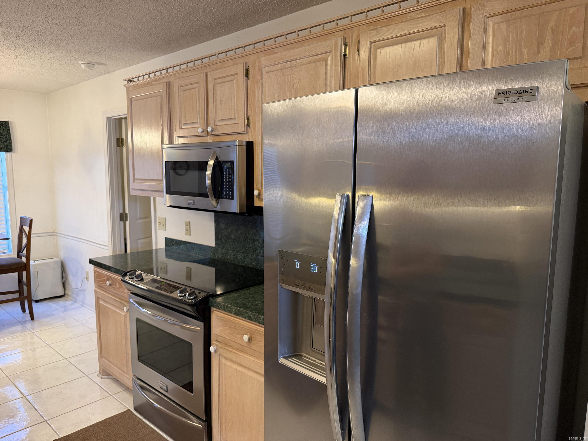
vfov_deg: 56.8
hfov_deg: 71.6
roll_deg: -0.7
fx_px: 408
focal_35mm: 24
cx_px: 294
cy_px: 220
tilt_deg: -7.2
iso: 200
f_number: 1.78
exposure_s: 1/60
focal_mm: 6.76
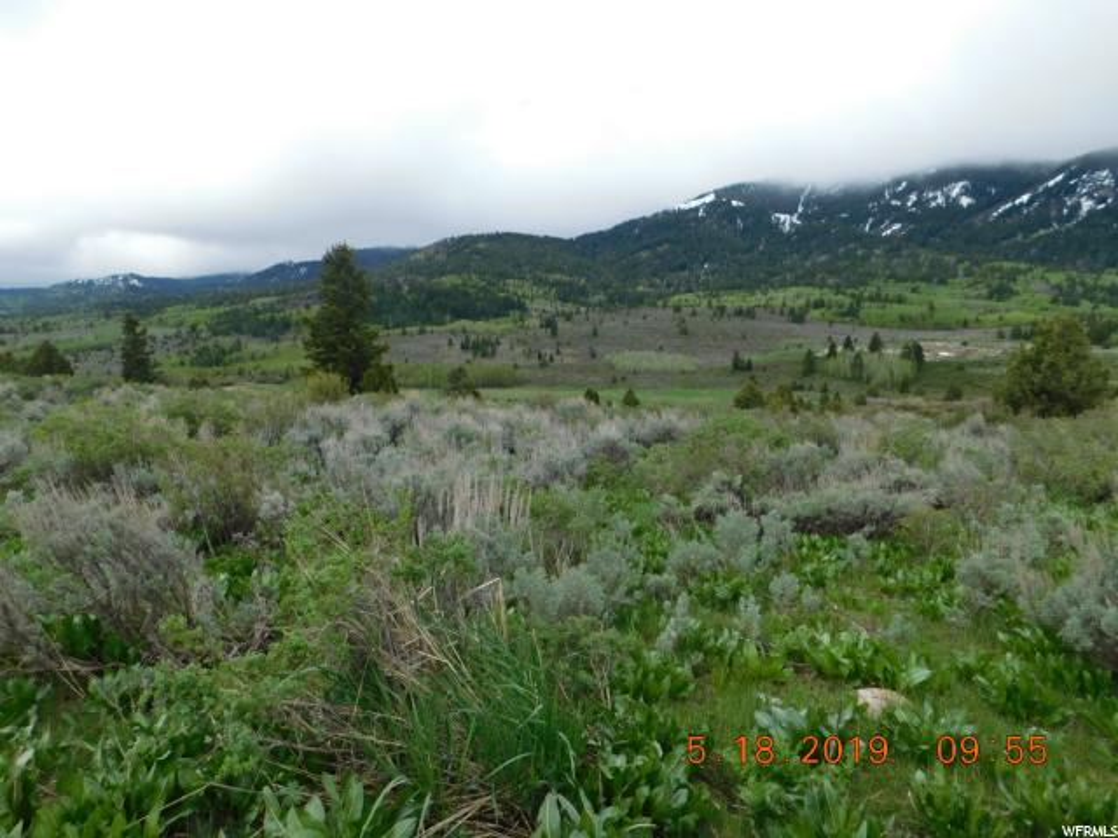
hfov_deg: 73.9
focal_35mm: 23
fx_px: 743
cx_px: 559
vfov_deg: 58.9
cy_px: 419
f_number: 3
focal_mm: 4
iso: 125
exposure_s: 1/1250
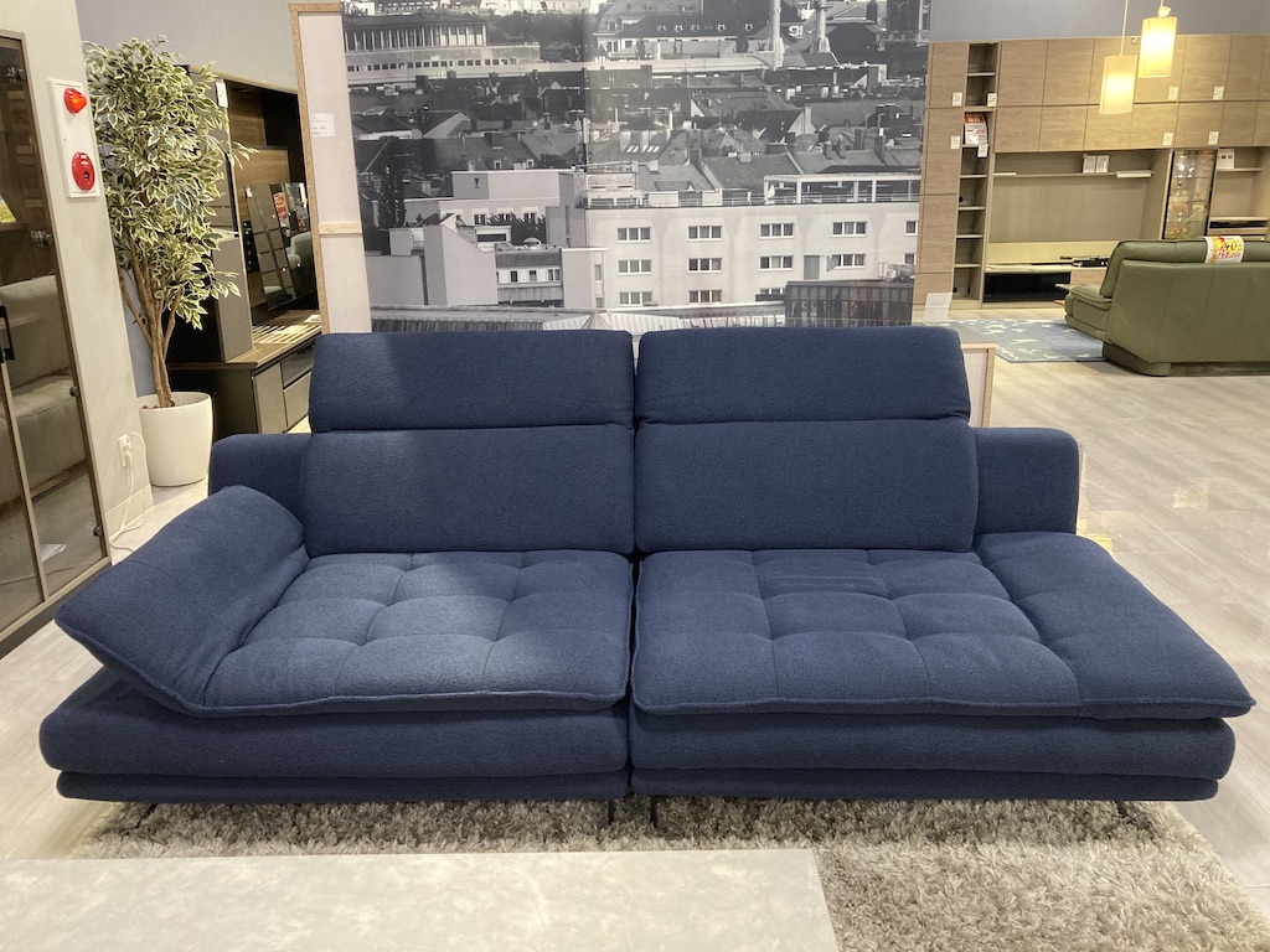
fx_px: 1027
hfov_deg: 63.4
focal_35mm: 28
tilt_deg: -16.6
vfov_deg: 49.7
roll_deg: +0.9
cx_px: 635
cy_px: 476
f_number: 1.8
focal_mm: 3.99
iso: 250
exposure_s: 1/60
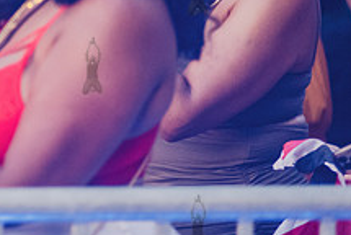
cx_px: -119
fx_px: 3603
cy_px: -14
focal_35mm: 369
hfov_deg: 5.5
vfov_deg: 3.7
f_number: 2.8
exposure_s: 1/125
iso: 4000
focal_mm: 135
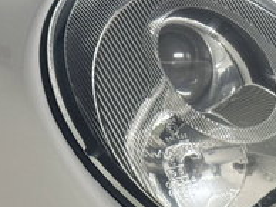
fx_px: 1517
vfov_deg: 7.6
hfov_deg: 10.0
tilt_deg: -17.2
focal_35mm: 190
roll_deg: +1.9
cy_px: 391
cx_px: 423
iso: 160
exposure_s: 1/50
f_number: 1.78
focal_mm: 6.76
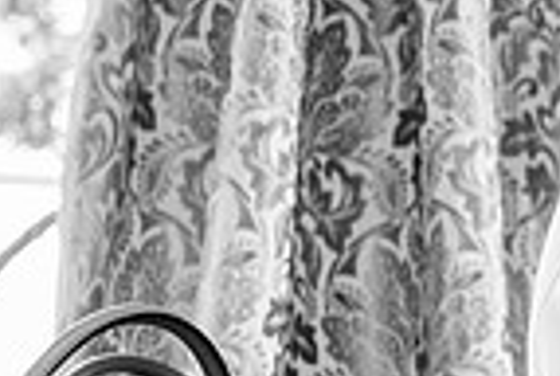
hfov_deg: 11.7
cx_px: 1049
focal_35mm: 161
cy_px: 109
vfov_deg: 8.6
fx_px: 2510
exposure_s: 1/200
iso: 800
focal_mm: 35
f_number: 4
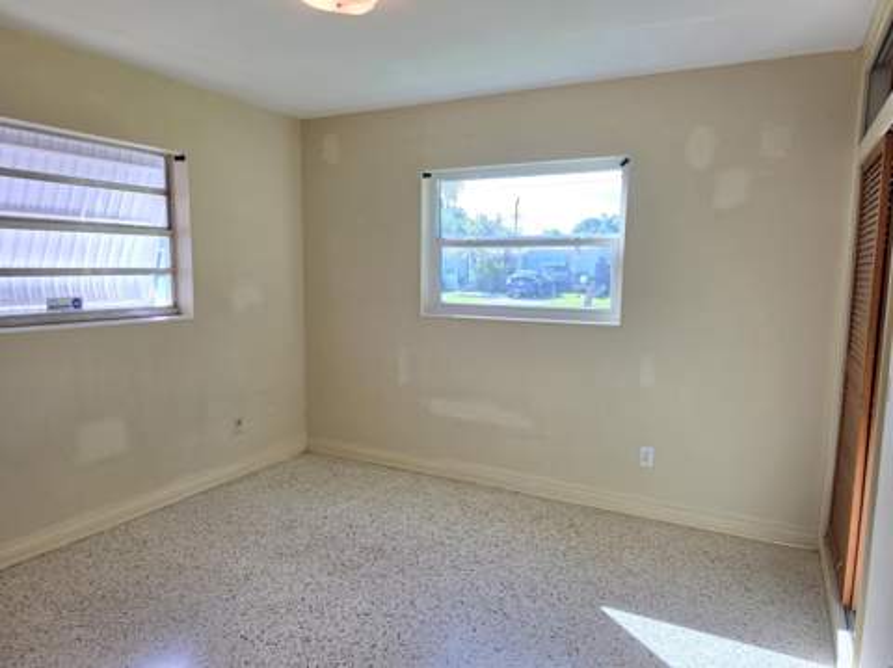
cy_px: 334
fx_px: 593
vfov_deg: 58.8
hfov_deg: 74.0
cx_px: 446
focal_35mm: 23
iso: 16
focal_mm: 6.5
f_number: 1.4
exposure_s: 1/120
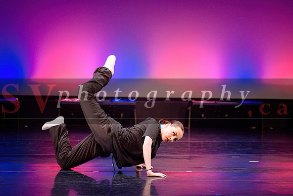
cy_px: 68
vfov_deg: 7.6
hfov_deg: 11.3
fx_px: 1480
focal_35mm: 182
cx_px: 146
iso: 1600
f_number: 2.8
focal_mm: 135
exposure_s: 1/200
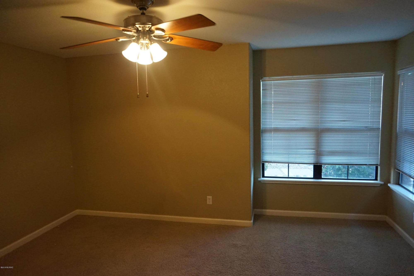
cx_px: 207
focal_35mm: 24
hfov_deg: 73.8
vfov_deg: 53.1
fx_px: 276
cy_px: 138
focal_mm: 16
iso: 2500
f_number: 3.5
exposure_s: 1/160
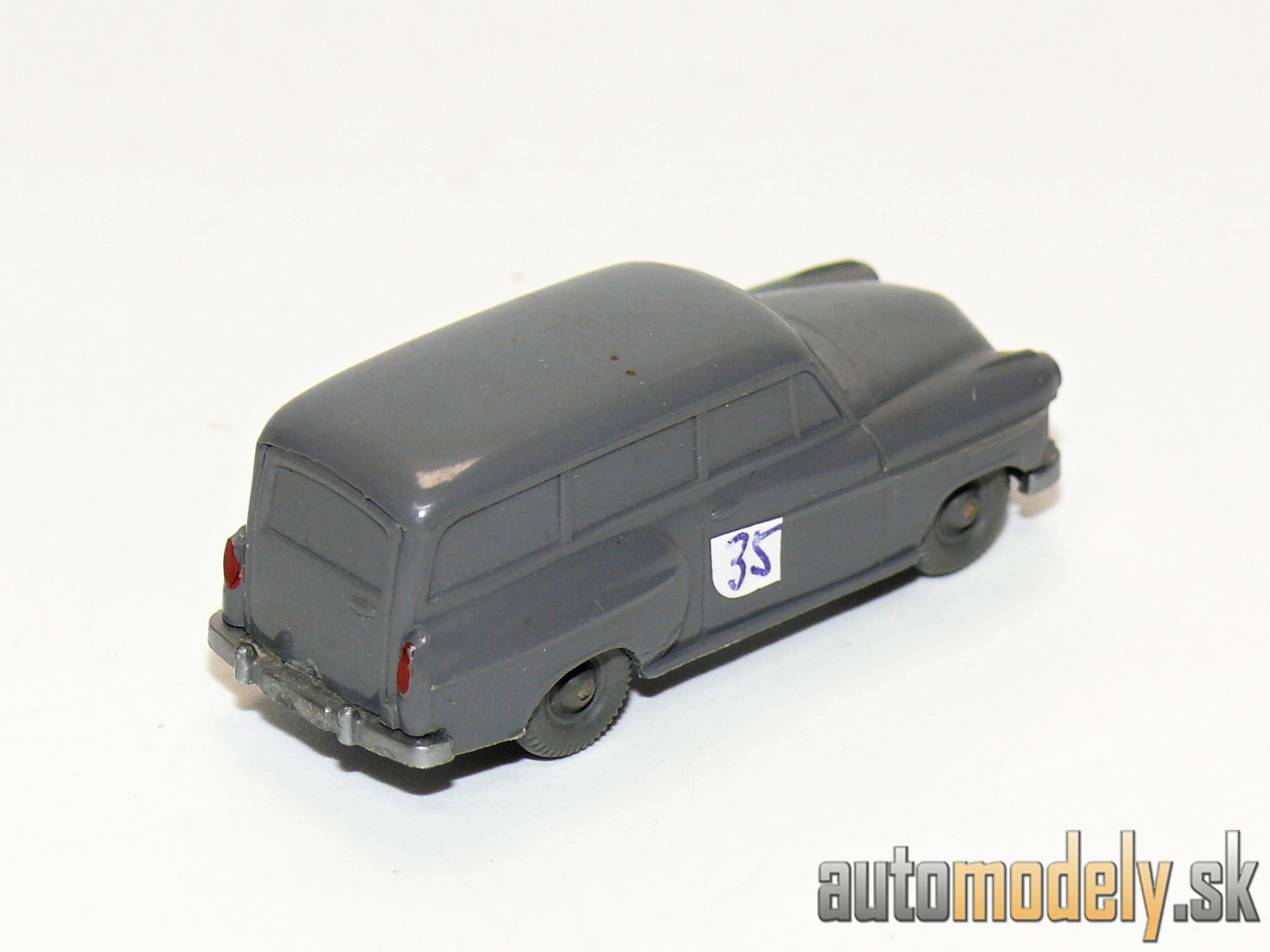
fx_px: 5760
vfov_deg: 9.5
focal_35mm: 157
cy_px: 476
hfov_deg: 12.6
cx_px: 635
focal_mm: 18.6
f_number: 4
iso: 100
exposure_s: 1/30
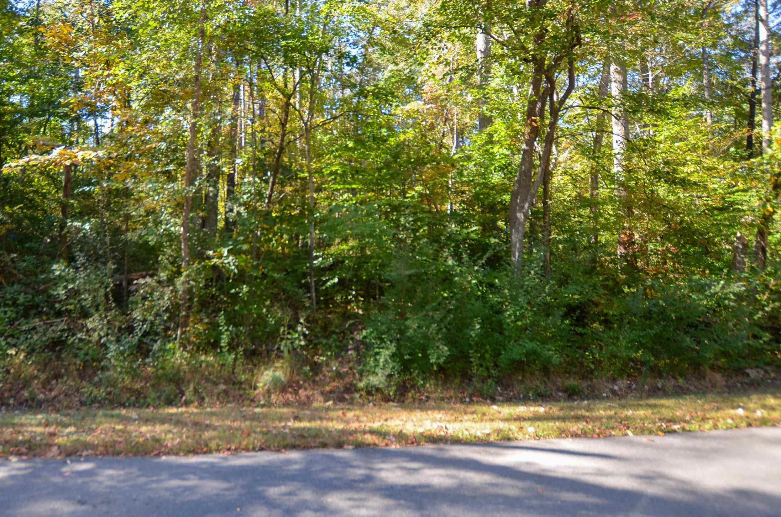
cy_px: 210
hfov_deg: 80.0
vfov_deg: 58.8
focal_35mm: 21
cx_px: 300
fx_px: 455
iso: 100
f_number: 3.5
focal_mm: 10
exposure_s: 1/100
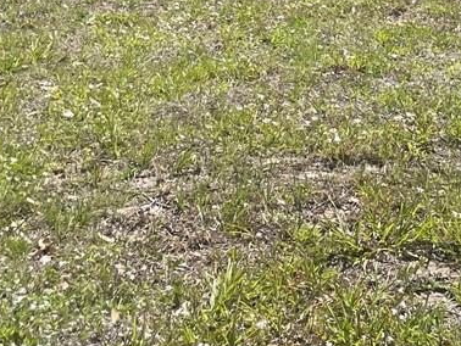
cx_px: 510
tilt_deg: +2.1
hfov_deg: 17.3
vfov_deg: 12.1
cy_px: -334
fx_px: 1466
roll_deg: -0.4
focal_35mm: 110
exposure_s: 1/3861
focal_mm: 4.2
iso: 32
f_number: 1.6
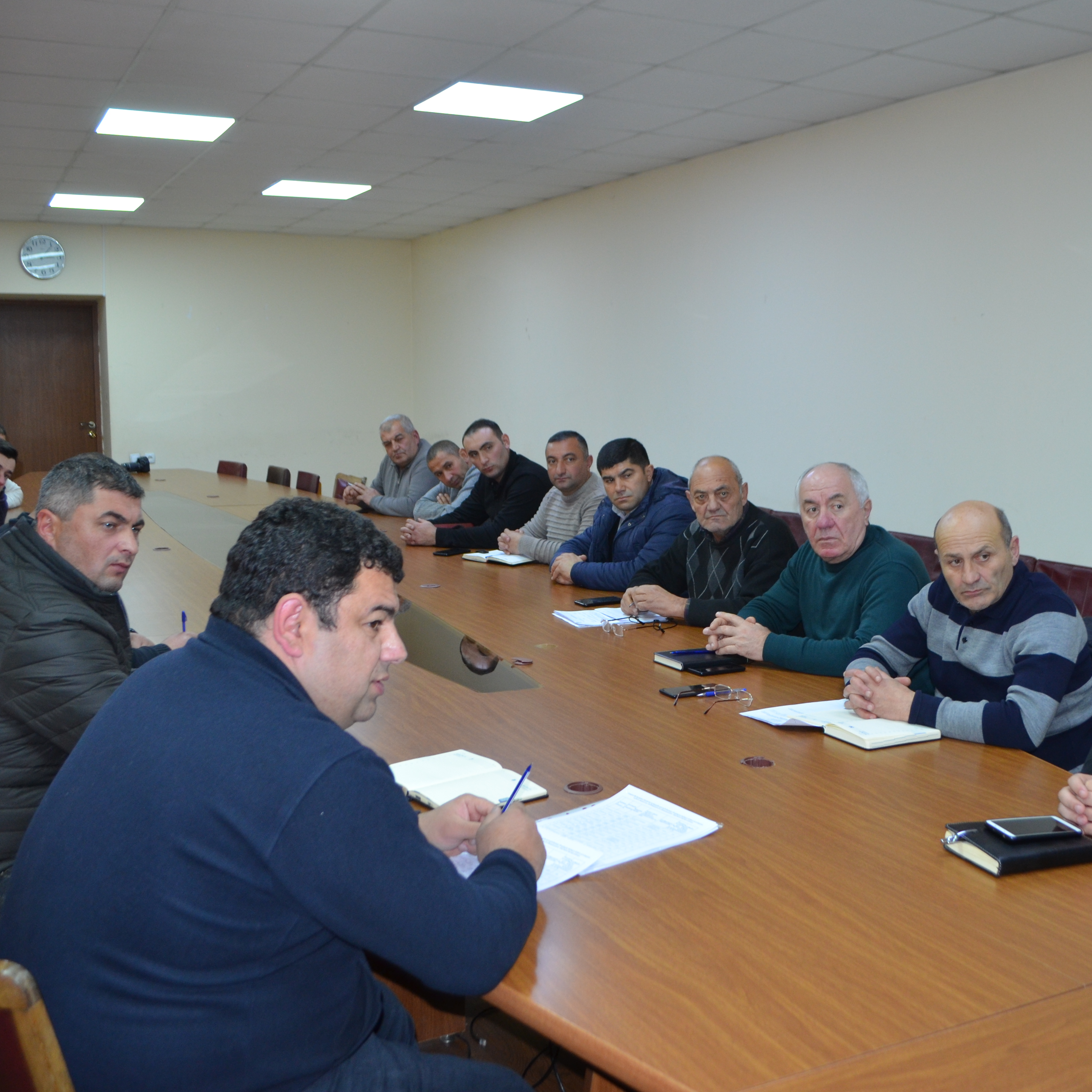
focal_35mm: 35
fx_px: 1249
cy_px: 545
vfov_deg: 47.2
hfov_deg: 47.1
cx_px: 615
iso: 560
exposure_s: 1/60
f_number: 3.5
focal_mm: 18
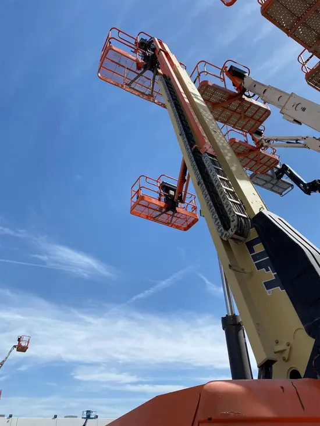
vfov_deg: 67.3
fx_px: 320
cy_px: 213
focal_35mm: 26
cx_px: 160
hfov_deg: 53.1
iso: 32
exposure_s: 1/3731
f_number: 1.8
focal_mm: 4.25
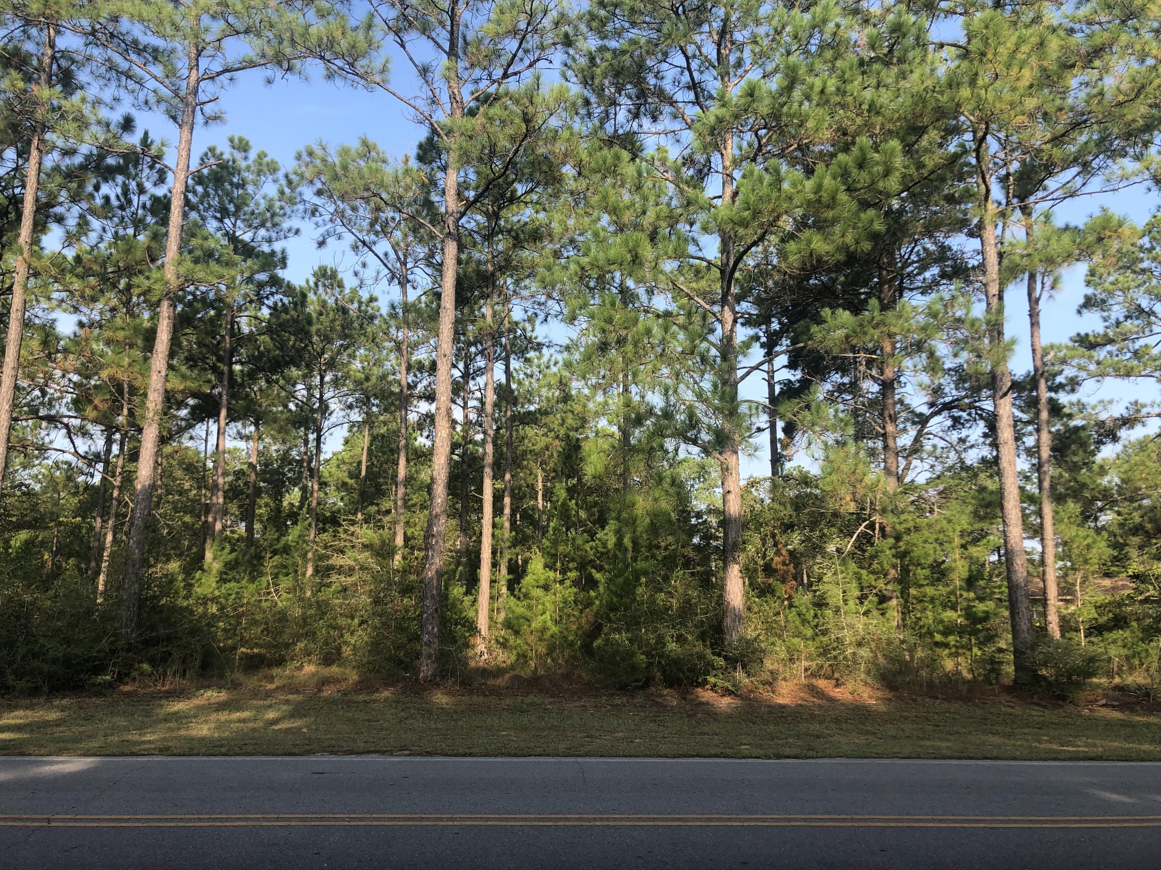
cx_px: 580
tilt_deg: +9.9
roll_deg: +0.5
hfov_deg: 63.4
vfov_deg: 49.7
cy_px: 435
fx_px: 939
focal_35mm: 28
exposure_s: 1/571
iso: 20
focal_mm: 3.99
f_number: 1.8
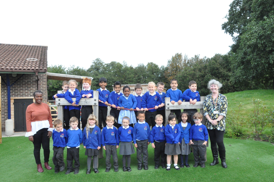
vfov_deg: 47.8
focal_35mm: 27
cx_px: 137
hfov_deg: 67.4
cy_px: 91
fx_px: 205
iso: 2500
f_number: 22
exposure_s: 1/125
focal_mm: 18
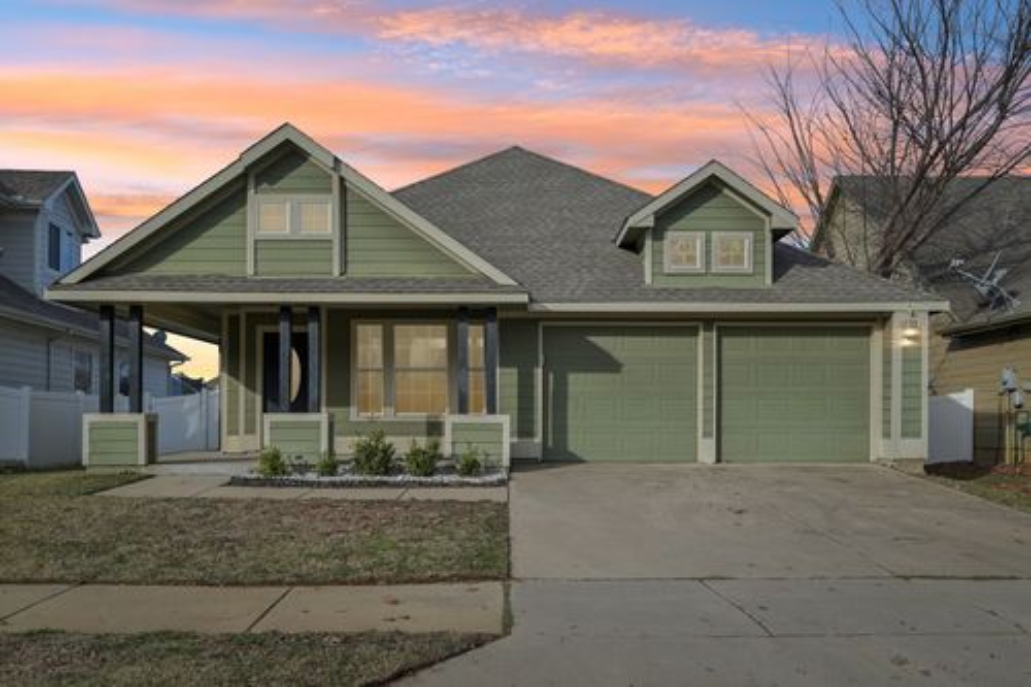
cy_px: 344
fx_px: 859
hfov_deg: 61.9
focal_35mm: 30
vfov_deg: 43.6
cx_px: 516
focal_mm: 30
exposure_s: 1/1250
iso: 400
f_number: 8
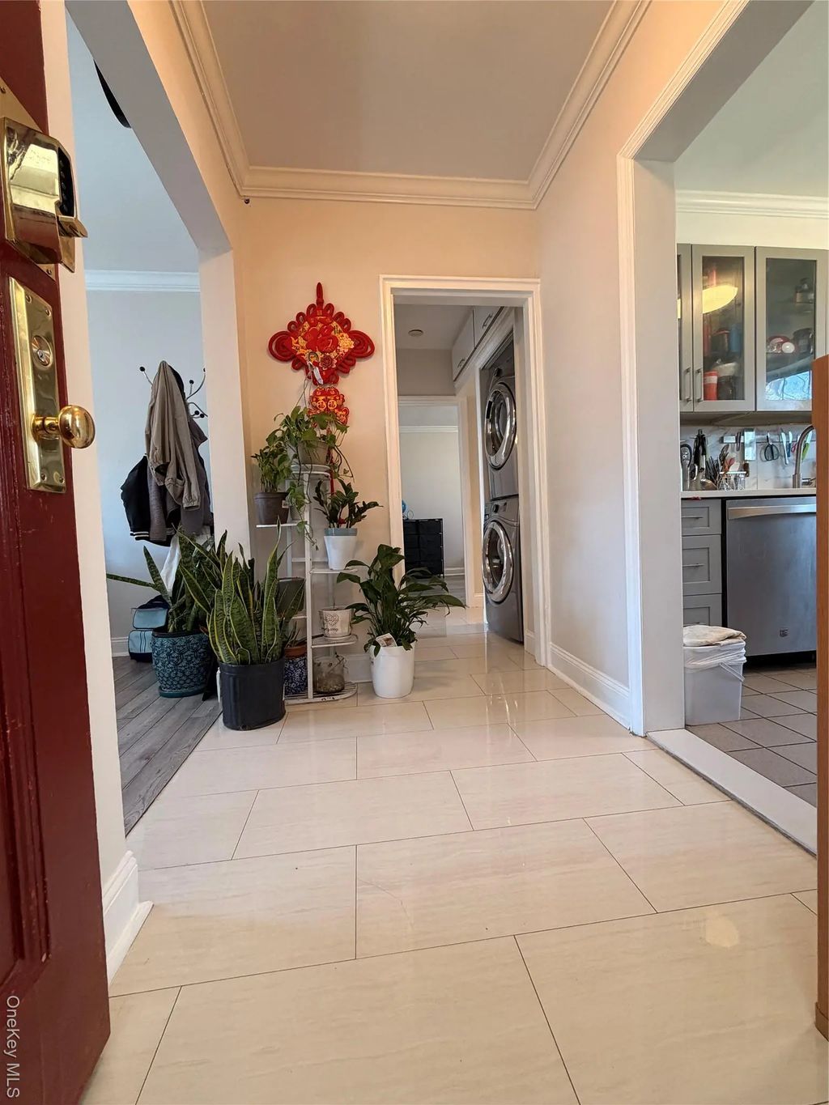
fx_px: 447
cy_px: 552
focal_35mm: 14
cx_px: 414
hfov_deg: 85.7
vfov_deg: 102.1
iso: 200
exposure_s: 1/60
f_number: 2.2
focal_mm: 2.22
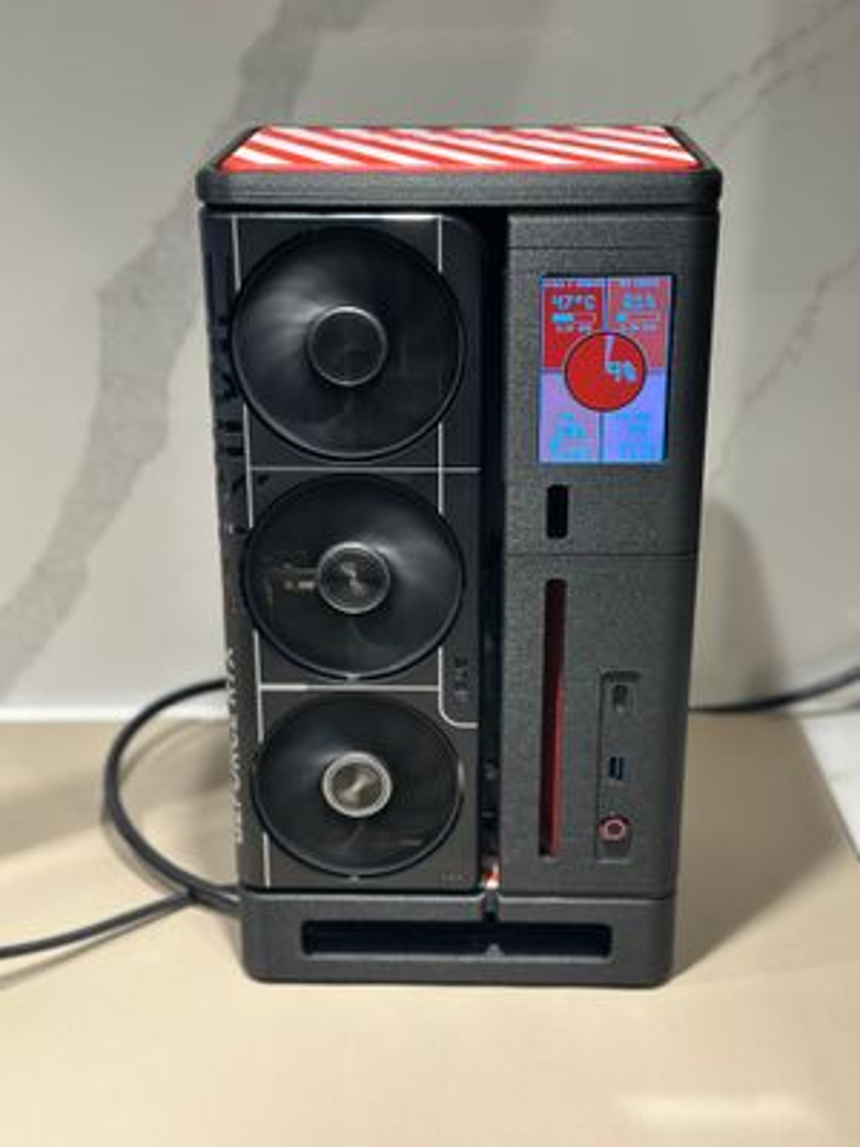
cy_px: 574
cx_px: 430
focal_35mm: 48
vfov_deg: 39.7
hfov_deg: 30.3
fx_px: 1590
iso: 100
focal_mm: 6.86
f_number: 1.78
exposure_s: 1/60
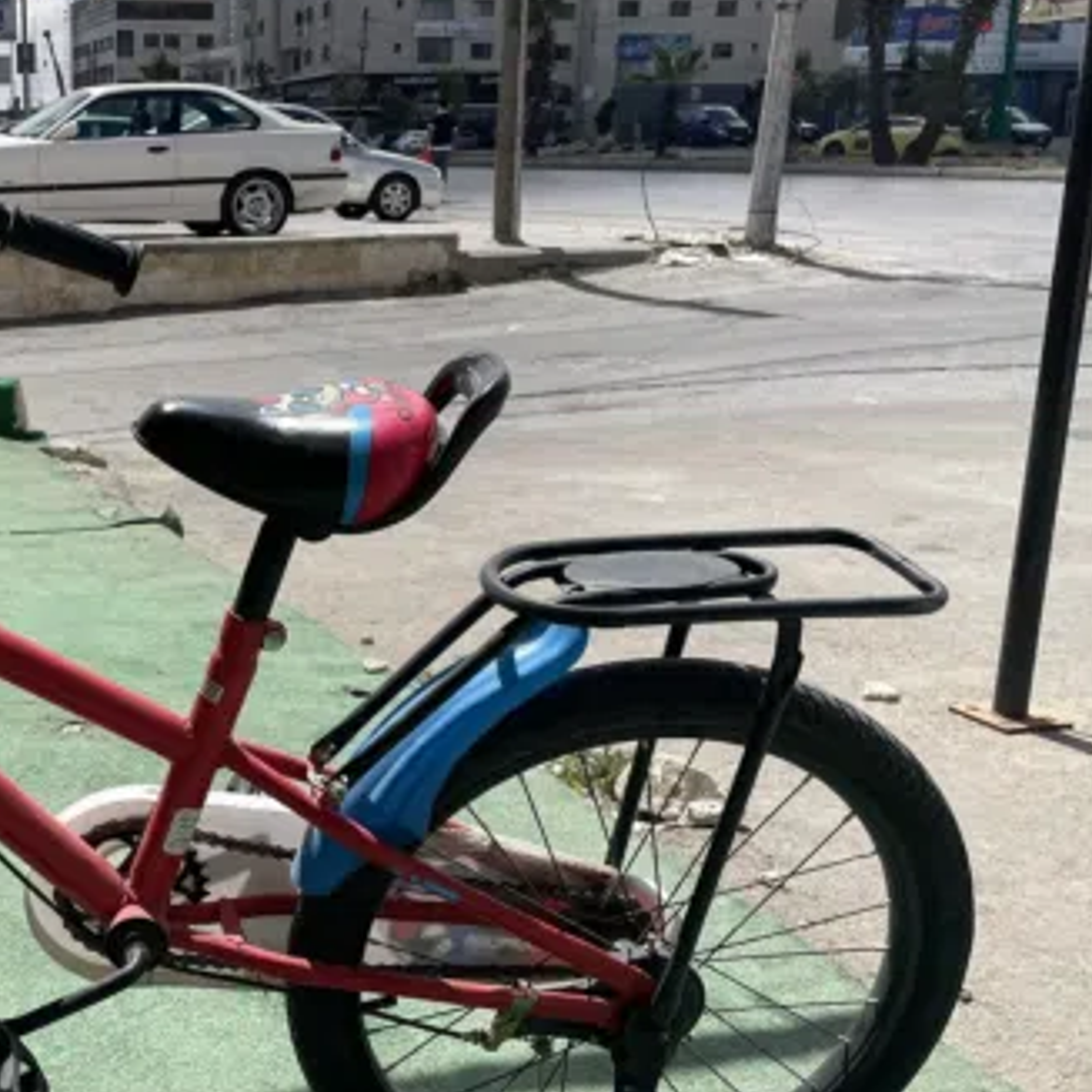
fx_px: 1606
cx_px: 104
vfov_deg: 37.4
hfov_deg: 35.3
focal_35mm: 45
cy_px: 671
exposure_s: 1/4292
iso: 32
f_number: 1.6
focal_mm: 4.2
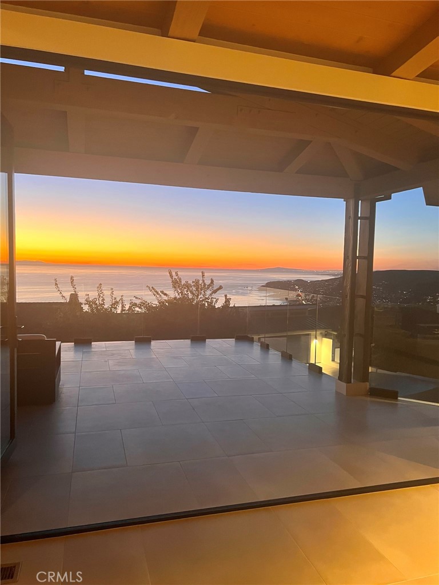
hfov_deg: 53.1
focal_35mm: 26
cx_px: 220
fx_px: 440
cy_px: 292
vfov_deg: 67.3
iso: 400
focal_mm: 5.7
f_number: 1.5
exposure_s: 1/60
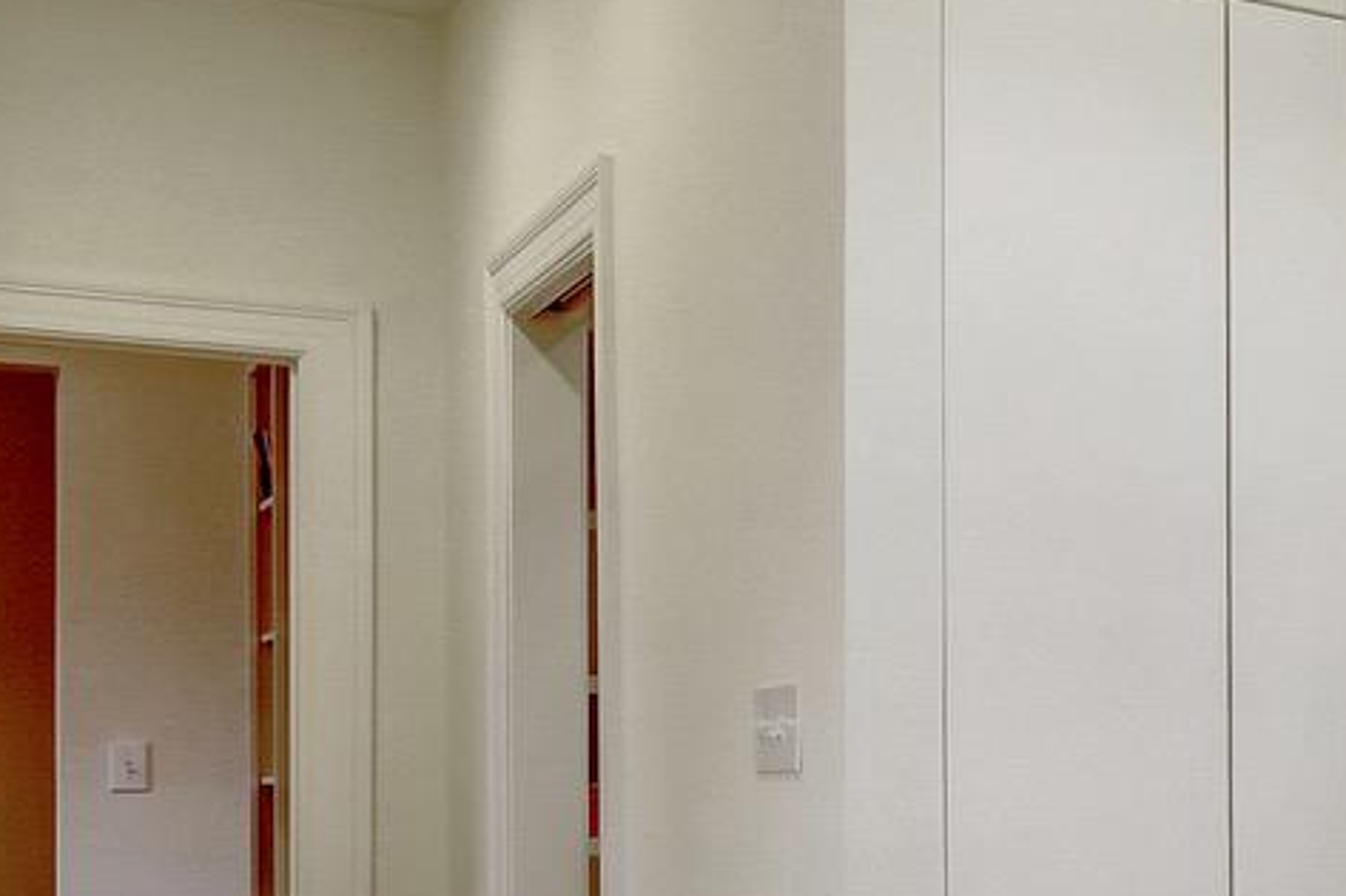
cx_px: 2055
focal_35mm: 65
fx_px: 2429
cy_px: 786
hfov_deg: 24.0
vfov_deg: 20.5
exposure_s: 1/15
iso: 400
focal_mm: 10
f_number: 8
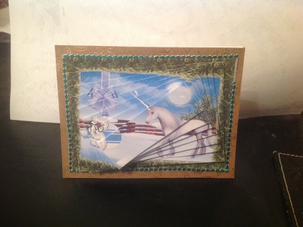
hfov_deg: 52.7
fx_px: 306
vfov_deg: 40.6
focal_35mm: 35
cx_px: 152
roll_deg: -1.3
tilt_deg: -27.7
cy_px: 114
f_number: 2.4
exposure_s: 1/17
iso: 320
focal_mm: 4.28
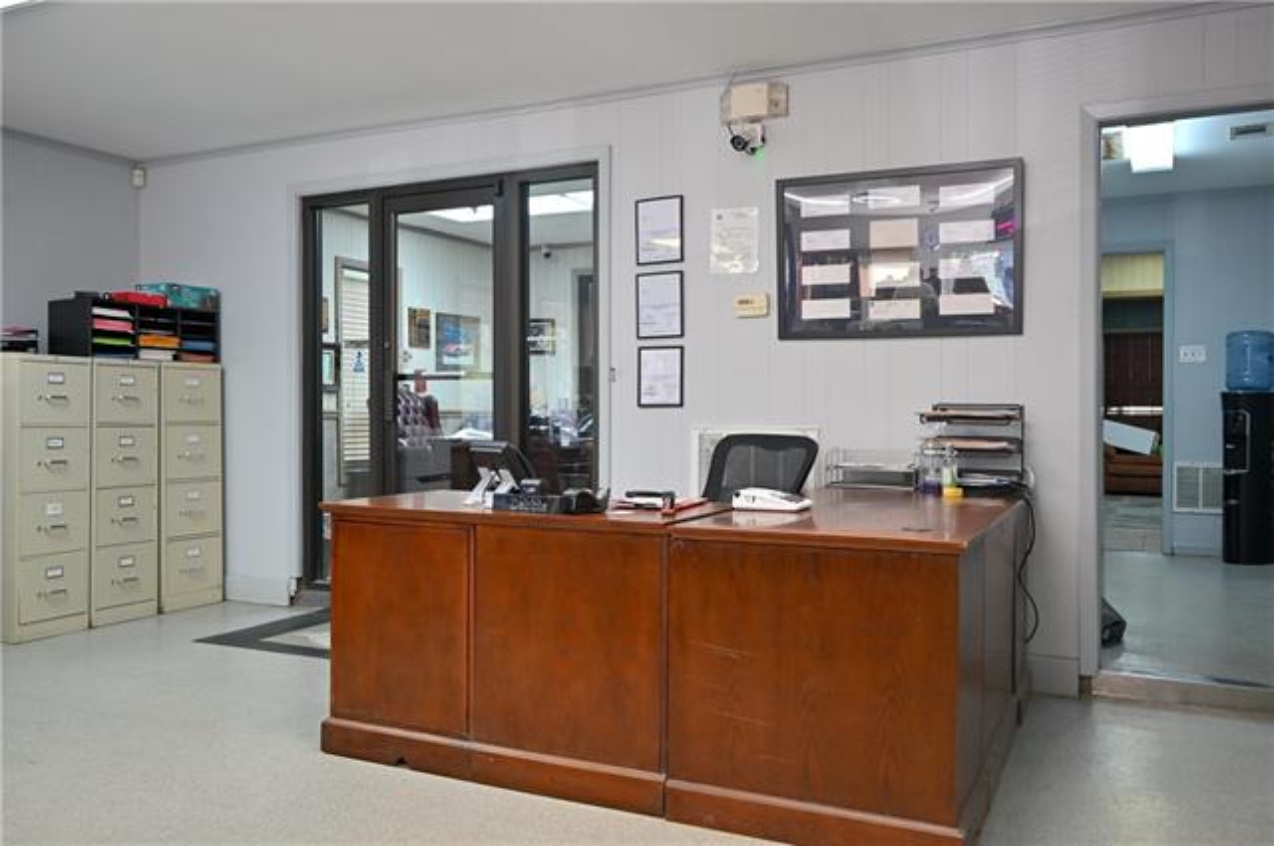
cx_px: 637
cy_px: 423
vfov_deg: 43.5
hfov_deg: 62.0
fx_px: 1060
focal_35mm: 30
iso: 1600
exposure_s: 1/100
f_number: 8
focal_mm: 30
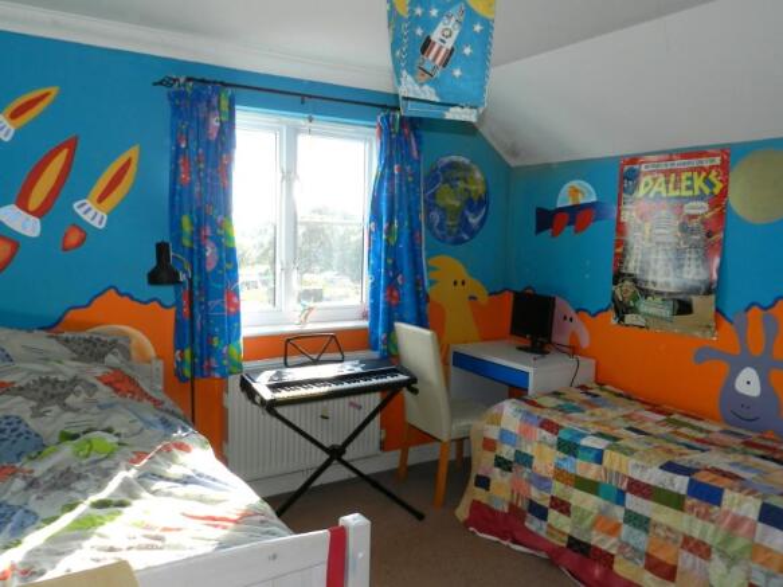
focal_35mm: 25
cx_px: 392
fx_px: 565
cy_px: 294
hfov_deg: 69.4
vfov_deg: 54.9
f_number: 3.5
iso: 160
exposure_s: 1/160
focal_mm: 4.5
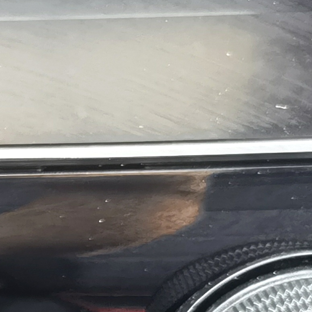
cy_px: 396
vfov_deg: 10.5
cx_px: -372
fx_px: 1662
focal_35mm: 163
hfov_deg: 9.8
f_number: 1.9
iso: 160
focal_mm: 6.67
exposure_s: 1/100
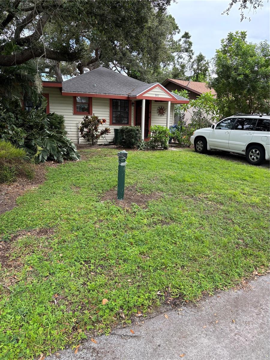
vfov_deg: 67.3
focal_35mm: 26
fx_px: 270
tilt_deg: -11.1
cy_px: 180
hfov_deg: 53.1
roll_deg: -1.4
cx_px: 135
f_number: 1.6
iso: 50
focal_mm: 5.96
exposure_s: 1/403
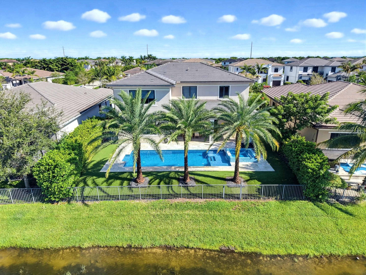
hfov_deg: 71.6
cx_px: 183
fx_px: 254
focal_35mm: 24
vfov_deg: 56.8
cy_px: 138
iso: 280
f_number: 1.8
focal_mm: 8.7
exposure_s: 1/3000
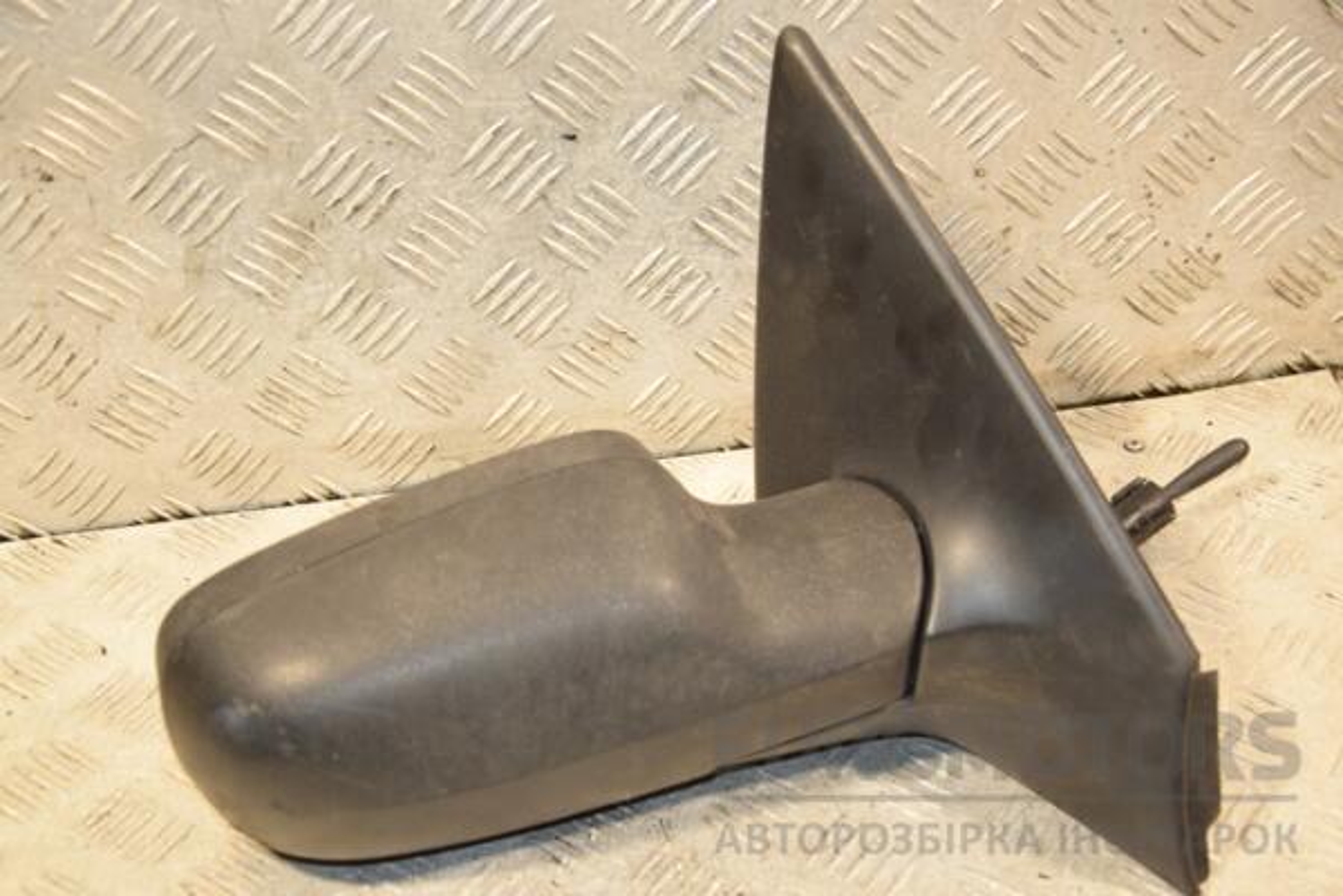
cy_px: 448
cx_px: 672
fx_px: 2350
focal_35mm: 63
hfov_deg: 31.9
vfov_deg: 21.6
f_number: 4.8
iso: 800
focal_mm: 42
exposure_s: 1/125
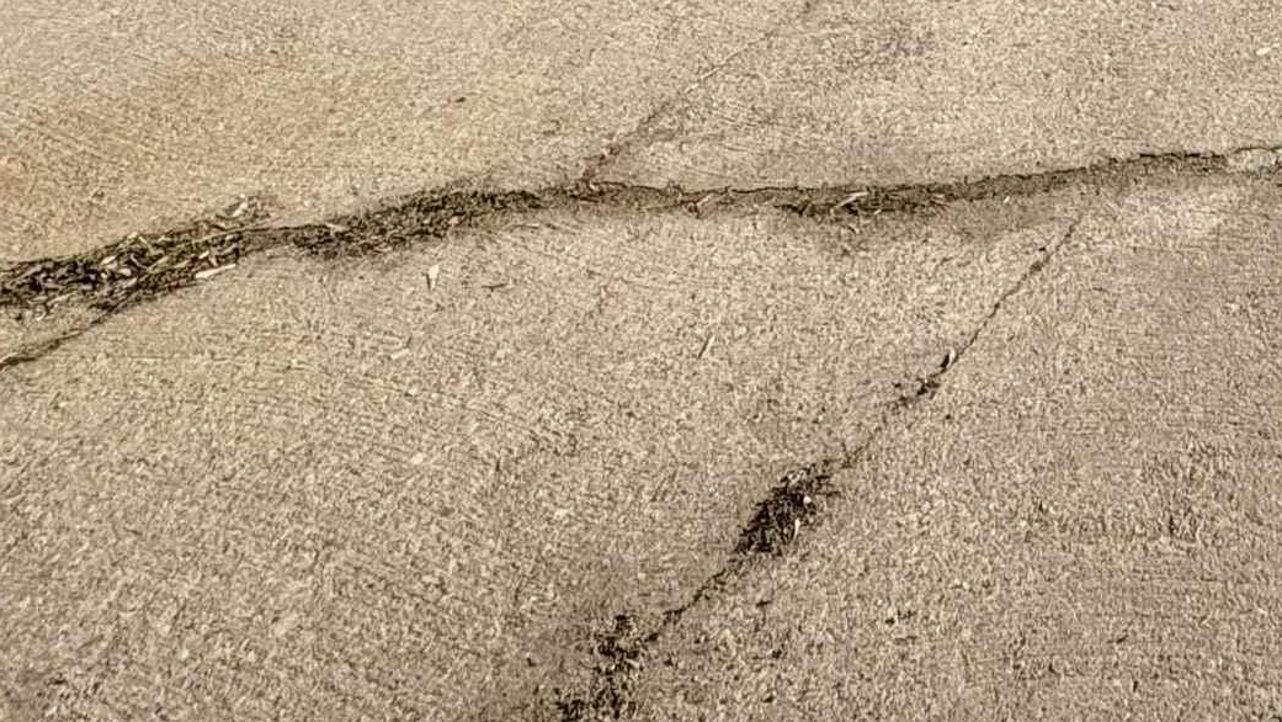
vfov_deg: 18.6
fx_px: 1530
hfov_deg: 38.6
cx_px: 1368
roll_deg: -0.1
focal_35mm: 45
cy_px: -671
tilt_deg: -5.8
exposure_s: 1/1709
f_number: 2.2
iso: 50
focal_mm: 2.22
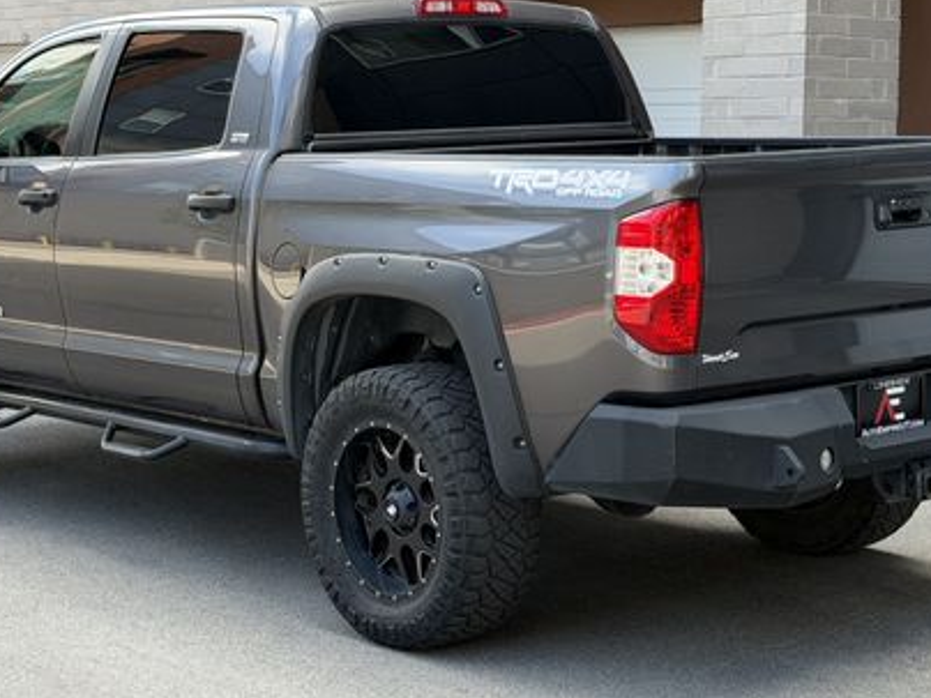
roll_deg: -0.8
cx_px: 447
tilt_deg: -3.0
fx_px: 2044
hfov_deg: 25.7
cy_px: 263
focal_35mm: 76
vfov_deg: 19.4
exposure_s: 1/444
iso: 80
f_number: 1.78
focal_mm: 6.76
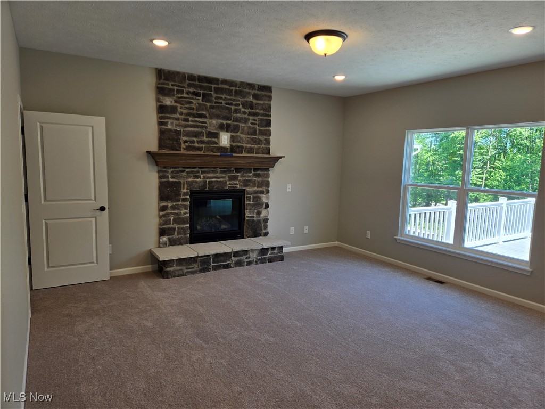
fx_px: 362
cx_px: 272
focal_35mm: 23
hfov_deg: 73.9
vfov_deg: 58.9
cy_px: 204
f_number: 1.8
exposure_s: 1/124
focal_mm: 5.4
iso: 25
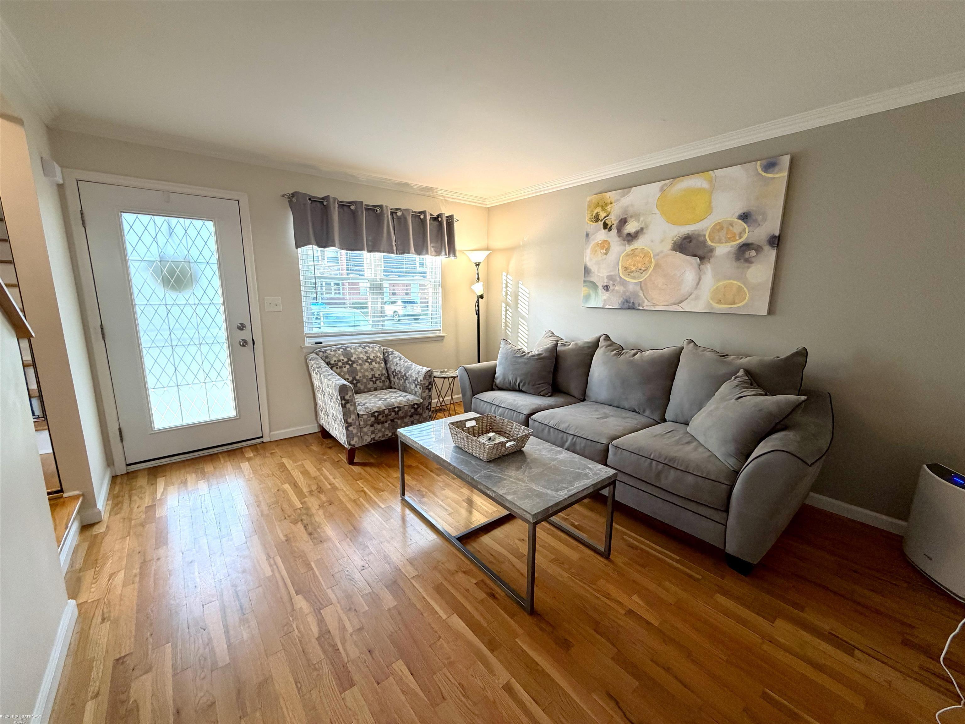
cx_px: 482
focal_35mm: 14
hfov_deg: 102.1
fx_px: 390
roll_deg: +0.2
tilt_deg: -10.0
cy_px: 362
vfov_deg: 85.7
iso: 250
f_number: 2.2
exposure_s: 1/60
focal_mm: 2.22
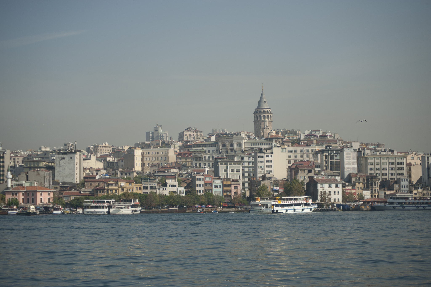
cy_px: 144
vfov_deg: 18.2
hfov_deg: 27.0
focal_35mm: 75
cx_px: 216
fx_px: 897
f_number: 4
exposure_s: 1/2500
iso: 200
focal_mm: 75
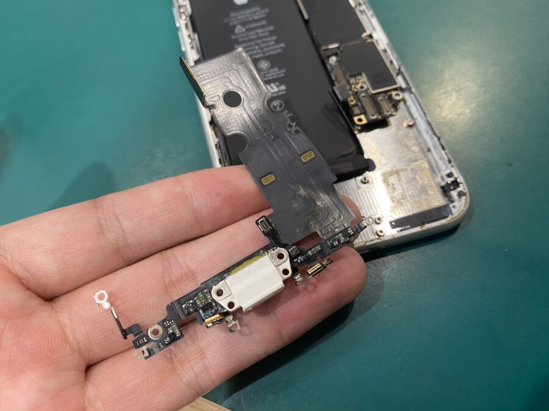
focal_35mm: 25
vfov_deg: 54.9
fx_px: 396
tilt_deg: -63.5
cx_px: 274
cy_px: 206
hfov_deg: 69.4
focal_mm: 4.25
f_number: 1.8
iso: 125
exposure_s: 1/50
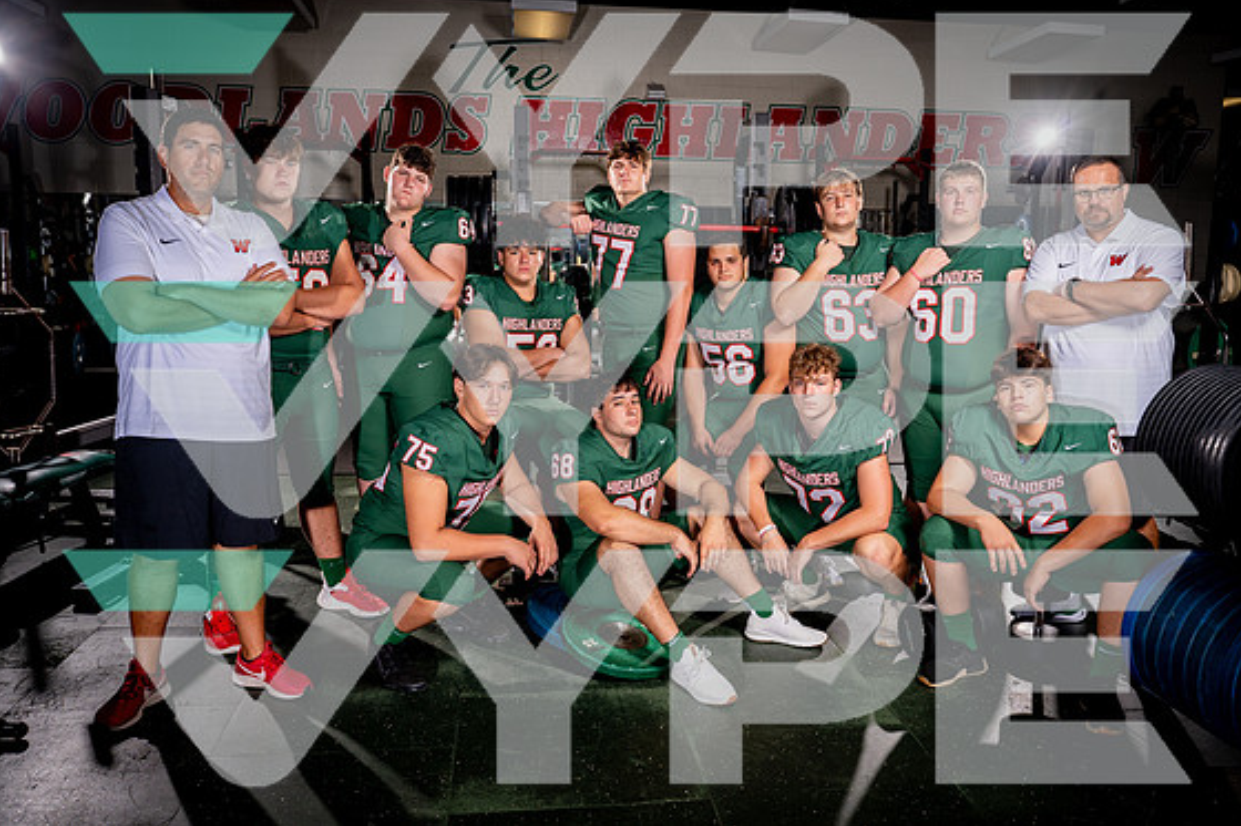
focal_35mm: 29
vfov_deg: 44.9
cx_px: 634
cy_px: 400
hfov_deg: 63.7
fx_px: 999
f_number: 5.6
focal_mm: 28
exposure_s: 1/250
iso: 200
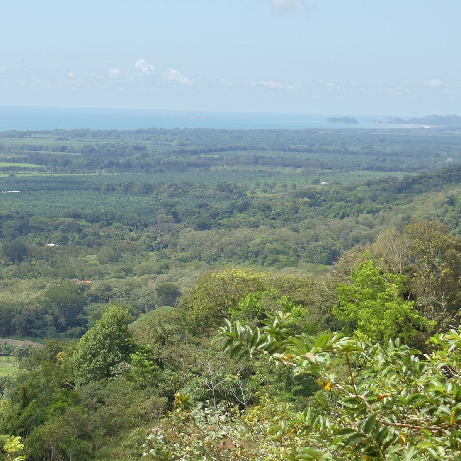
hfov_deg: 13.0
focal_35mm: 134
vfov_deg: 13.0
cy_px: 231
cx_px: 174
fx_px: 2019
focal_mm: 15.35
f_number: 4.8
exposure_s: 1/320
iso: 80
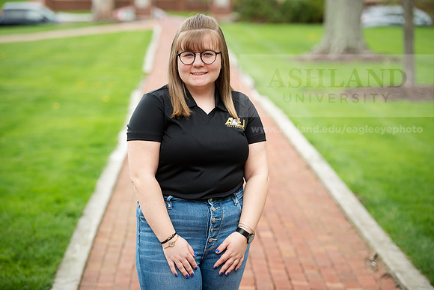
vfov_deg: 12.5
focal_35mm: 110
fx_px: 1326
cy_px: 145
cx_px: 217
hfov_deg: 18.6
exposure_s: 1/200
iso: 80
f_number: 4
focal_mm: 110
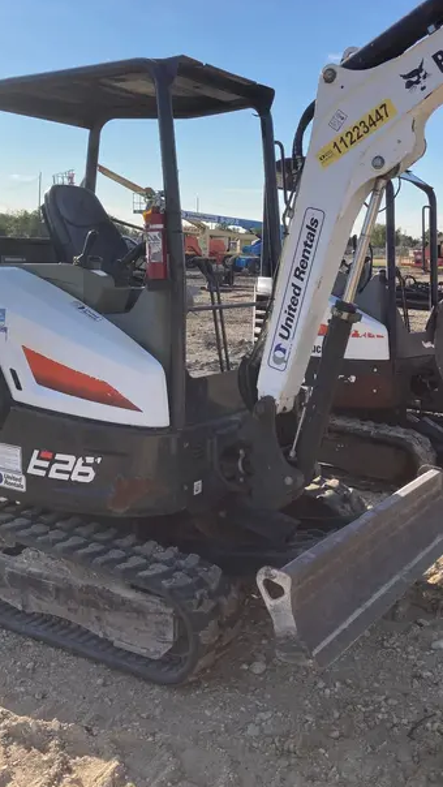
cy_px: 316
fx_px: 772
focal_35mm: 37
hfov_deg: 31.9
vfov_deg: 53.6
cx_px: 259
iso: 20
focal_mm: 3.99
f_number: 1.8
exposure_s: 1/2433
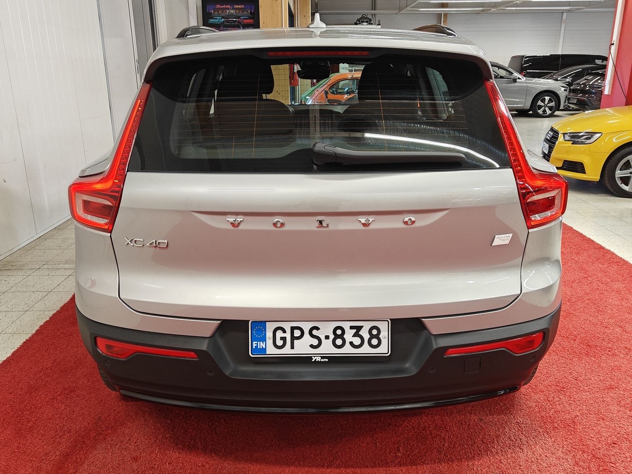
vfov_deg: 48.2
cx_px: 316
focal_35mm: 29
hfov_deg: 61.7
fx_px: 529
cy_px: 237
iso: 80
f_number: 1.8
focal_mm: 5.59
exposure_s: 1/68
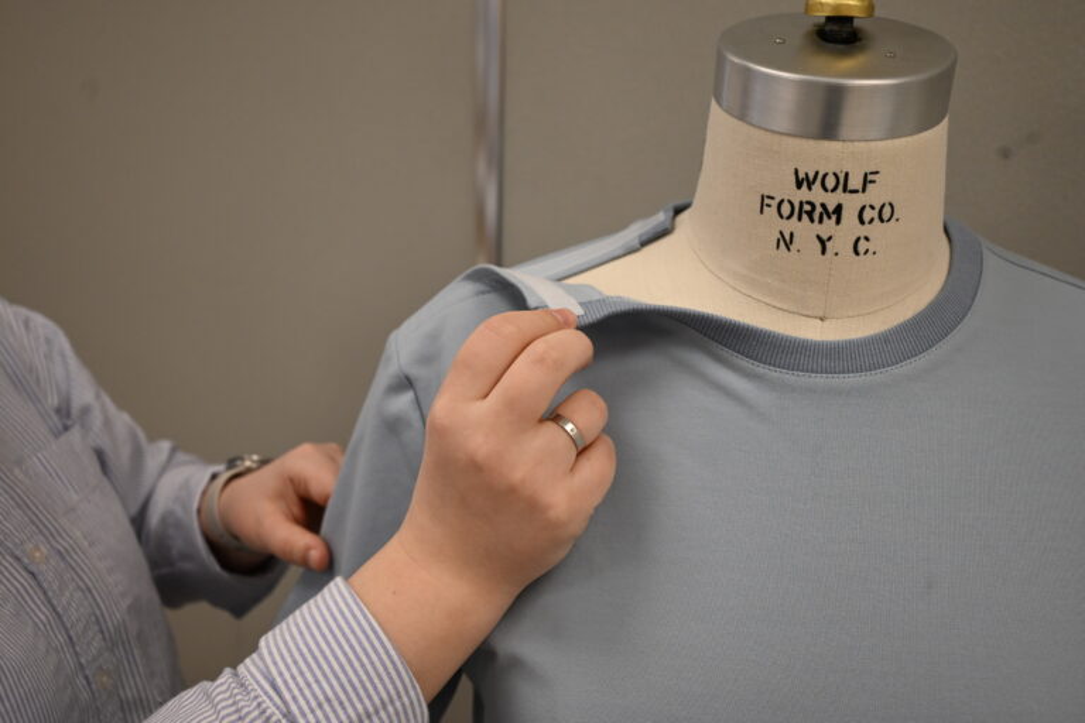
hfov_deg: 50.7
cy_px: 362
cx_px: 542
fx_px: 1145
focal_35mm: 38
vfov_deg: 35.1
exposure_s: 1/250
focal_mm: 38
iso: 1250
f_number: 5.3
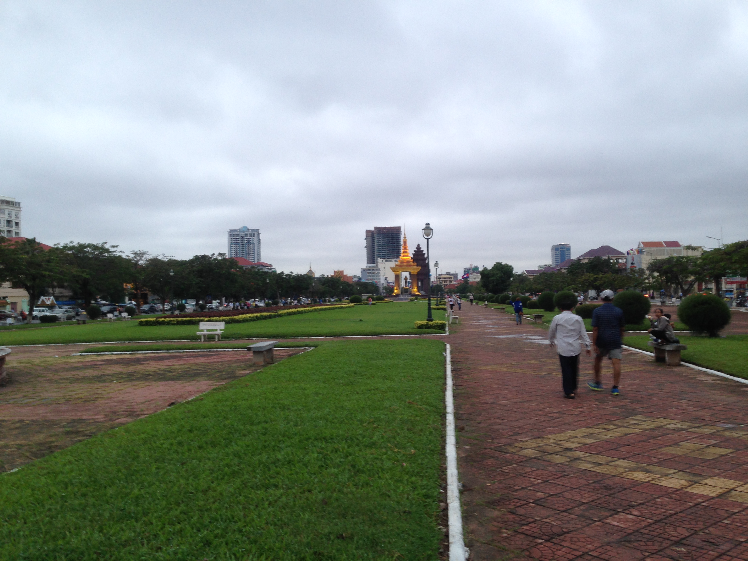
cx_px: 374
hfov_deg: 55.4
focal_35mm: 33
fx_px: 713
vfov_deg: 42.9
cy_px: 280
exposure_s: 1/20
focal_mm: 4.12
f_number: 2.4
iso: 50
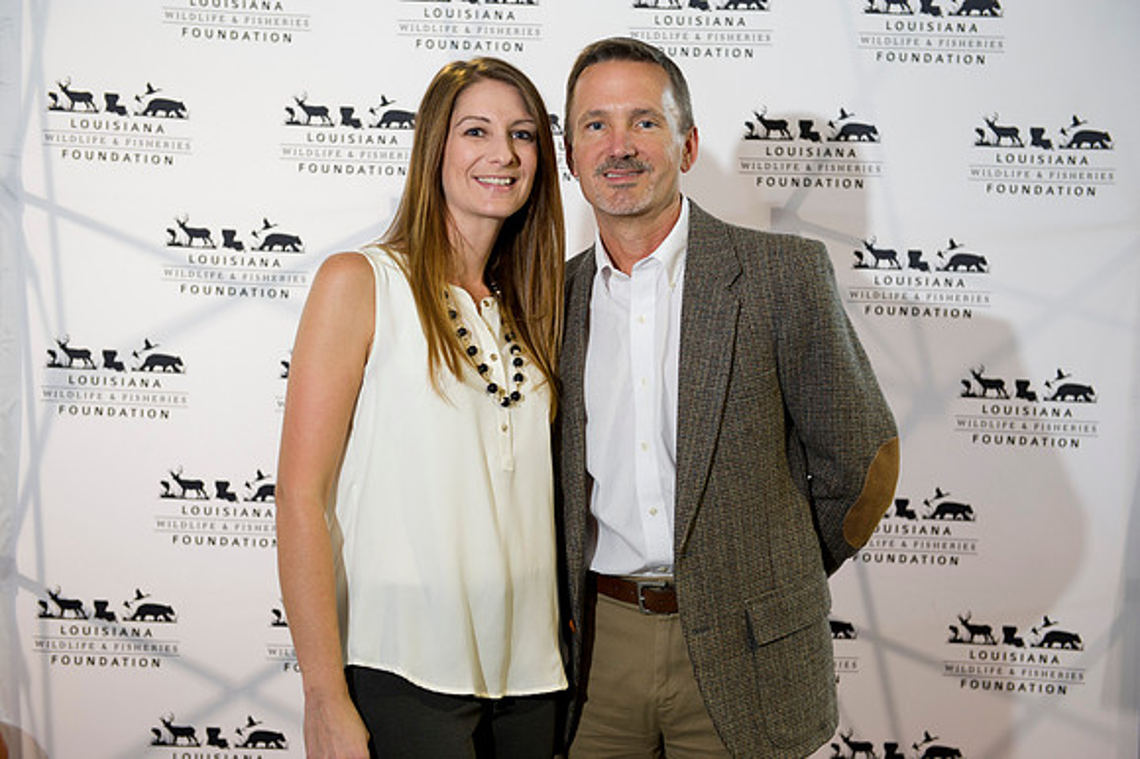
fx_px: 1741
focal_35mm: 55
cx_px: 570
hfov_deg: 36.3
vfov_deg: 24.6
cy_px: 380
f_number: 4
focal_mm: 55
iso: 800
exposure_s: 1/60
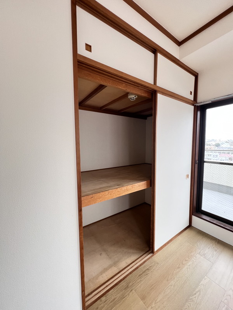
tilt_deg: -4.3
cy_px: 155
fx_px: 117
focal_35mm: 13
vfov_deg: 106.2
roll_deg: +0.6
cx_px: 116
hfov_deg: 89.9
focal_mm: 1.57
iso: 100
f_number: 1.8
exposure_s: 1/99
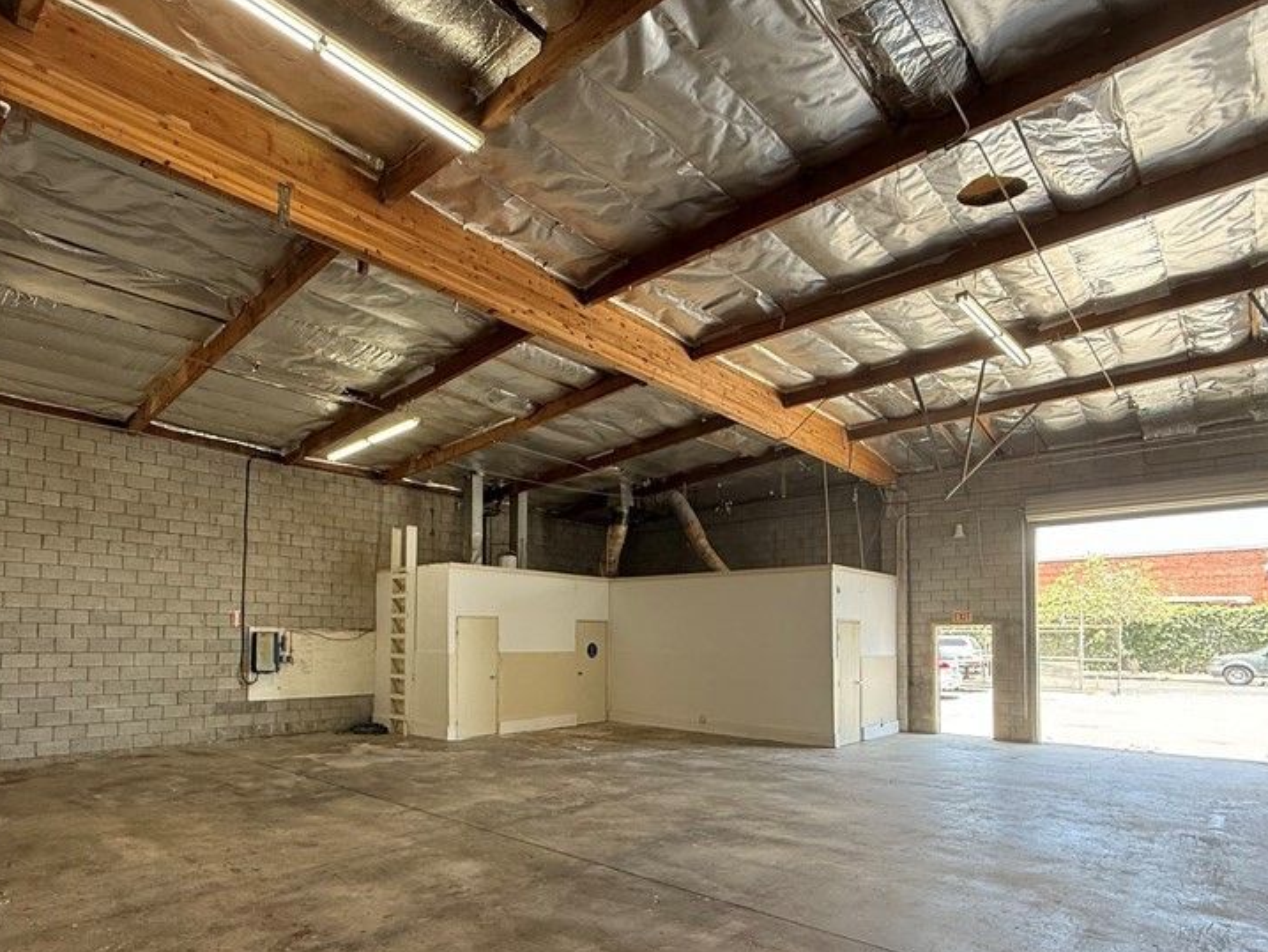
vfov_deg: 64.6
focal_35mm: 20
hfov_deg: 80.9
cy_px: 619
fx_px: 733
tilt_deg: +2.5
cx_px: 518
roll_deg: -0.2
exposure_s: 1/99
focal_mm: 2.22
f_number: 2.2
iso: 200
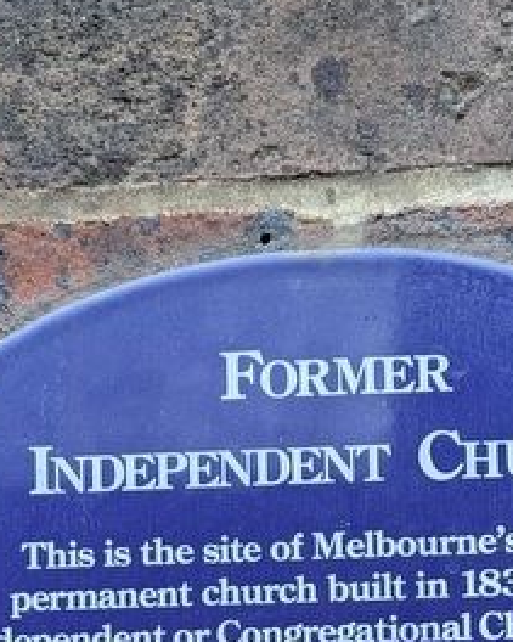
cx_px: 346
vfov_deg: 23.4
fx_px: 1405
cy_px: 783
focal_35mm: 74
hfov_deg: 20.6
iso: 102
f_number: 1.89
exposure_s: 1/50
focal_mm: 5.43
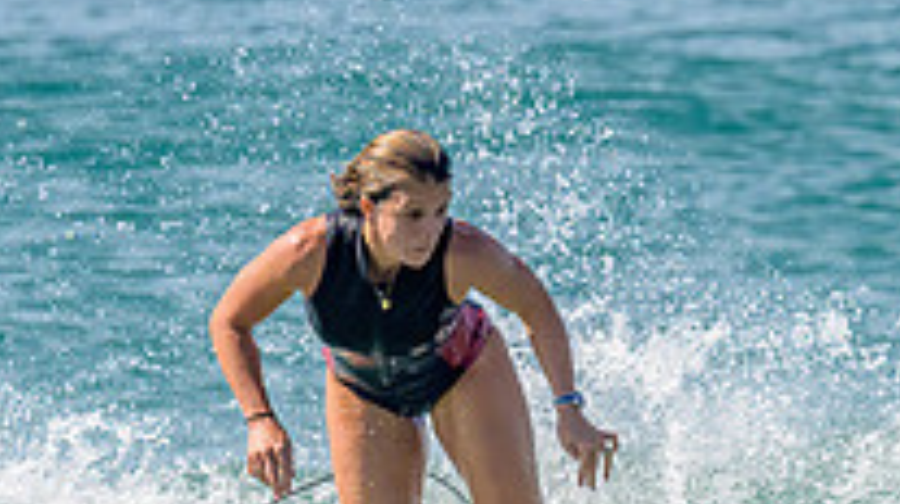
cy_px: 617
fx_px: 49236
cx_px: 852
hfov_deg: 1.0
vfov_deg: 0.6
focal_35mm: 2065
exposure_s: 1/2000
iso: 900
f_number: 11
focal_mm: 550
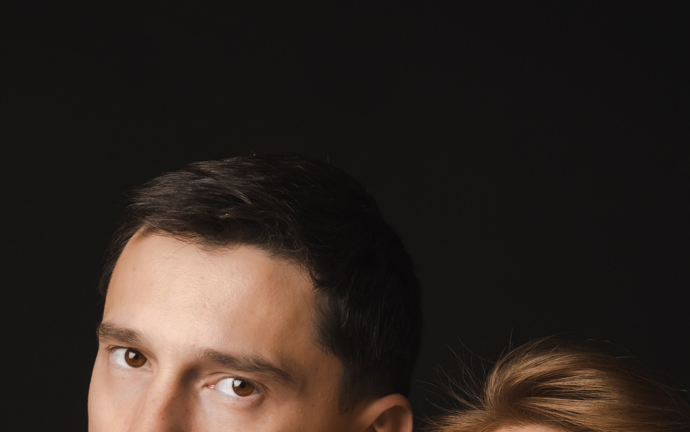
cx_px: 466
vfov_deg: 6.5
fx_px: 3743
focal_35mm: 199
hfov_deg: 10.5
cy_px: 709
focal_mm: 54
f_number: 6.3
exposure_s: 1/200
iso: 100
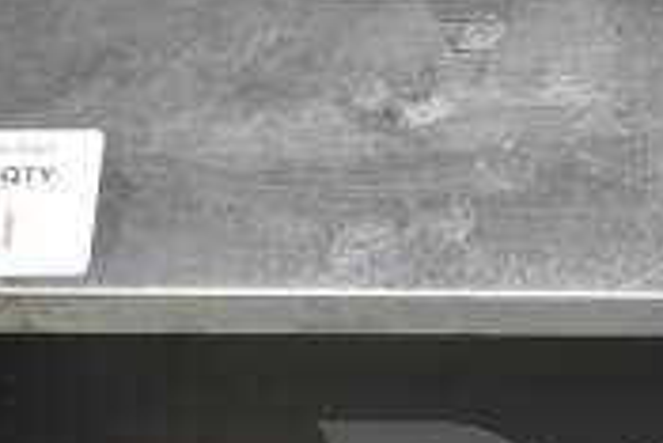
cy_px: 721
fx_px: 2410
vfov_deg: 10.1
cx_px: 655
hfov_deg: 15.4
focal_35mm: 131
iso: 1600
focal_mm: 25
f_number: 4
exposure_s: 1/60
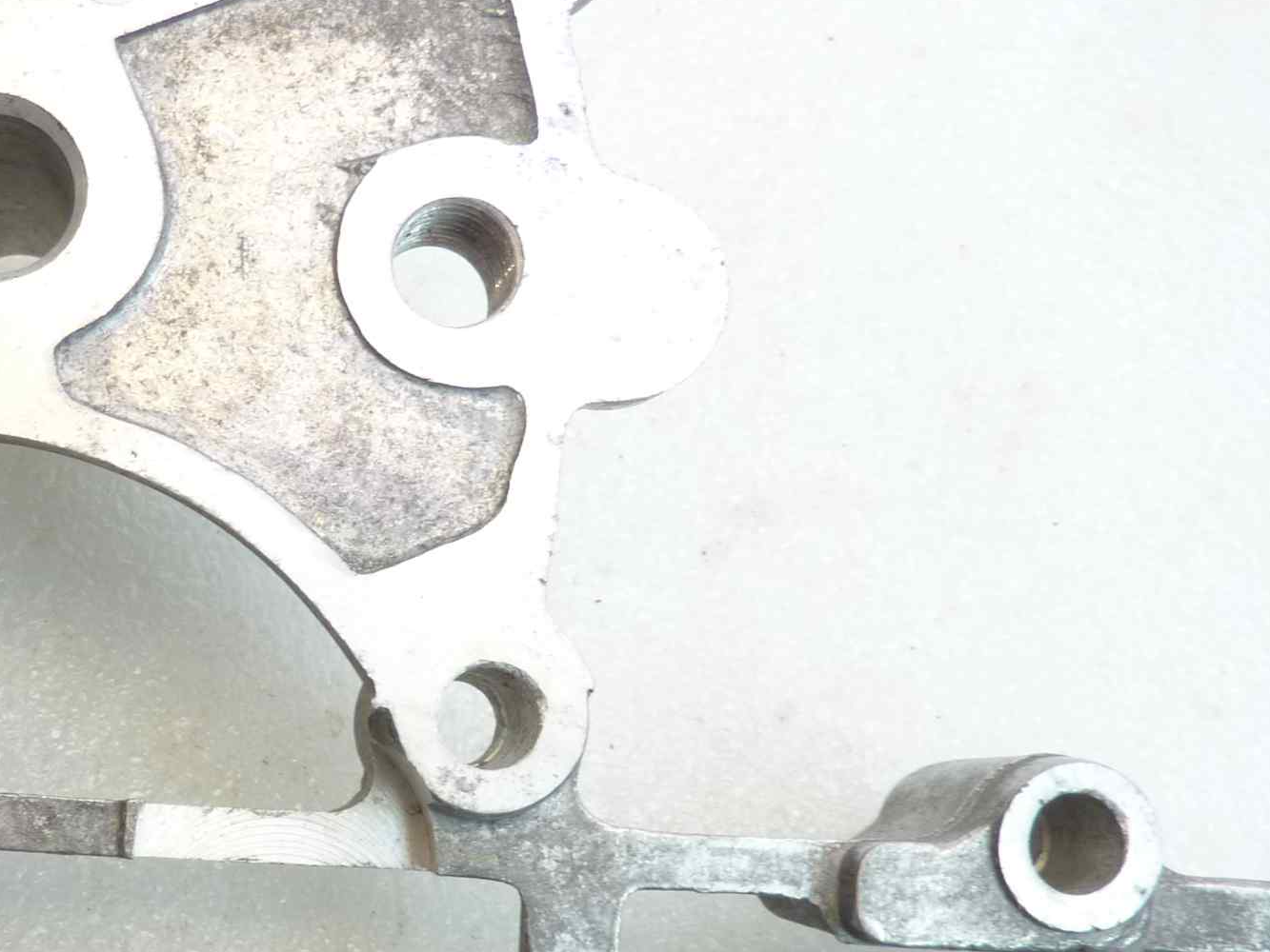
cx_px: 240
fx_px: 1761
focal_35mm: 48
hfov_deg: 38.1
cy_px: 618
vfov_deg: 30.1
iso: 80
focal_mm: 4.1
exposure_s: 1/15
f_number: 3.3
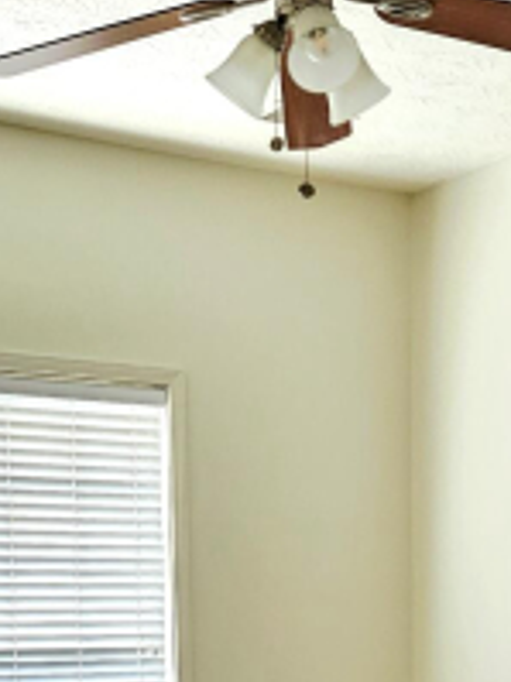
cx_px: 336
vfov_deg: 23.4
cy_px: 800
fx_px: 1517
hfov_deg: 19.1
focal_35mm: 77
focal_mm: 5.4
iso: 200
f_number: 1.8
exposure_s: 1/182
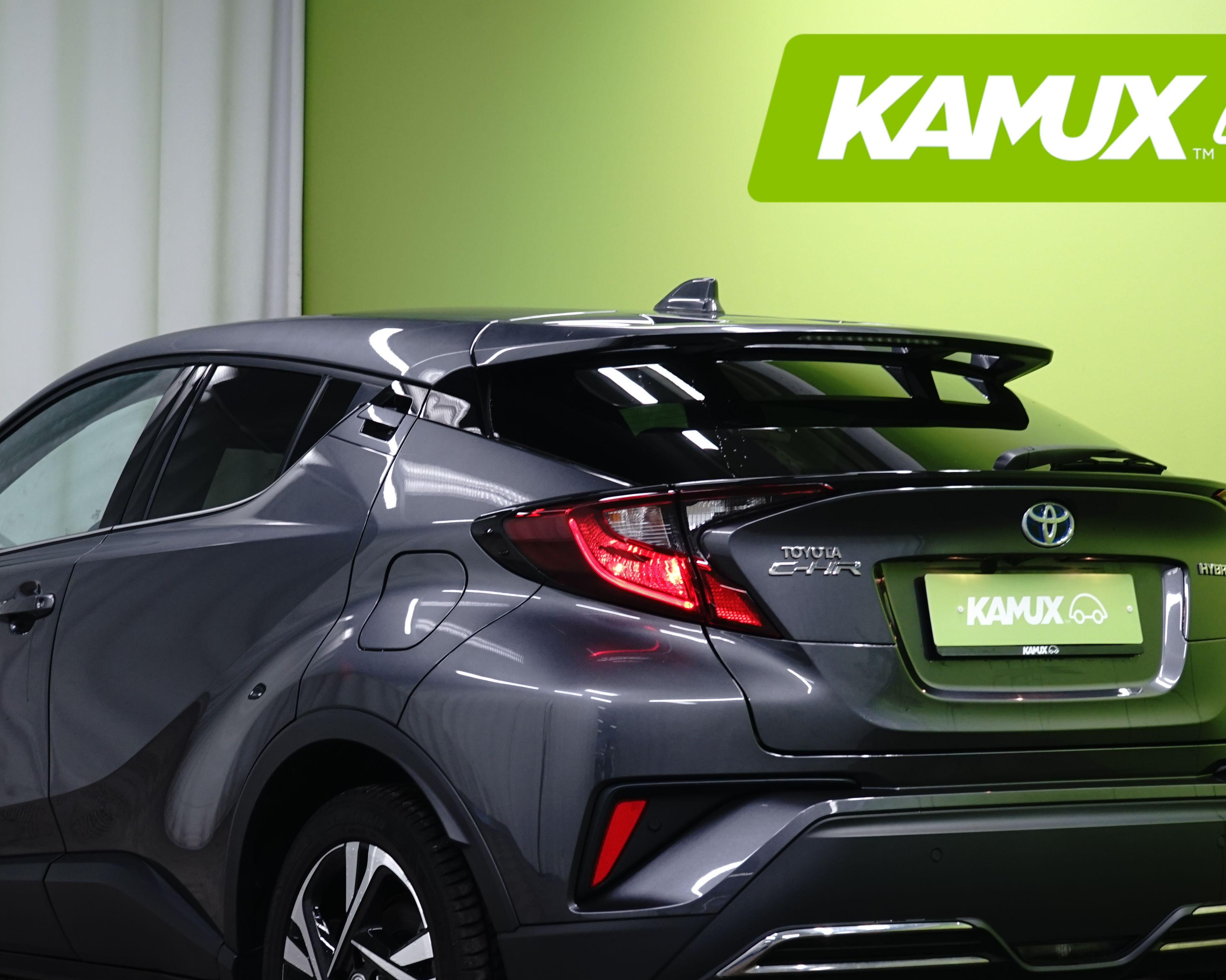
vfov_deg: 14.7
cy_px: 624
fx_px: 3810
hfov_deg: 18.3
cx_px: 504
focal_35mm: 105
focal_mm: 70
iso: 500
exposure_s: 1/6
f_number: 8
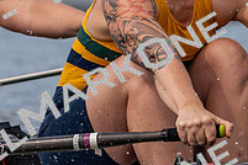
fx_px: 5635
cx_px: 190
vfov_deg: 1.7
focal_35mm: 818
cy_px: 8
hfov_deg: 2.5
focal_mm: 284
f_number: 5.6
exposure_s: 1/1600
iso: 320
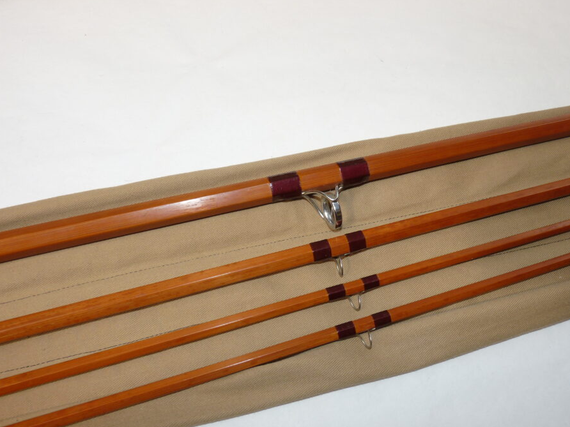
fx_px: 510
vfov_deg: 45.4
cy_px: 232
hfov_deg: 58.2
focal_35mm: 31
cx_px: 313
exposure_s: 1/250
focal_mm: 4.8
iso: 100
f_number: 4
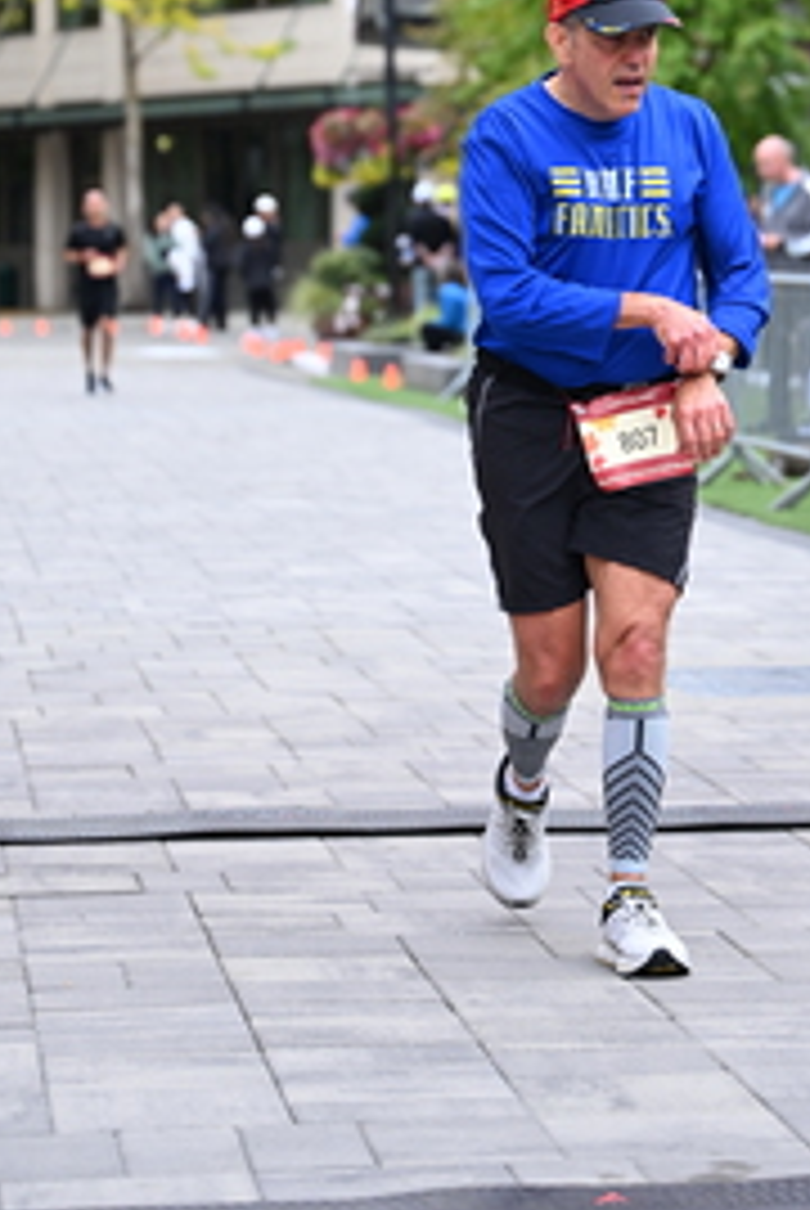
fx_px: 4814
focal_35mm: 143
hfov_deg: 9.6
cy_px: 130
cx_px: 610
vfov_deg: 14.2
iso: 640
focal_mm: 70
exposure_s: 1/2000
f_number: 2.8
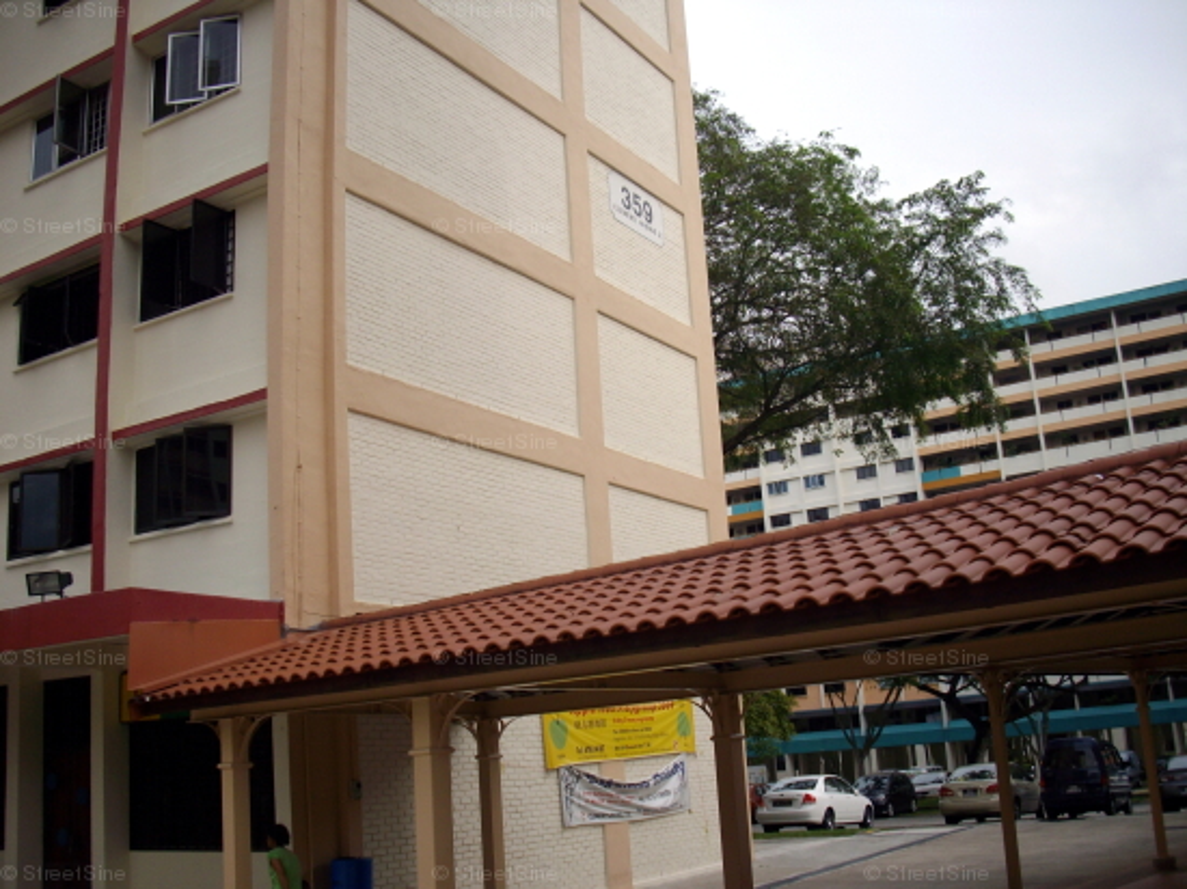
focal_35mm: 37
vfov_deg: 38.6
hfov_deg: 50.2
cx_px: 594
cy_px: 444
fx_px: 1268
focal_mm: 6.2
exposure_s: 1/125
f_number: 5.6
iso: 80
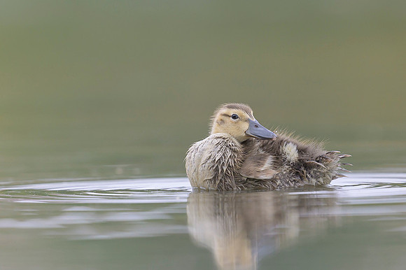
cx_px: 178
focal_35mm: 1037
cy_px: 129
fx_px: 11690
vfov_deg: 1.3
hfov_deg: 2.0
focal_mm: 560
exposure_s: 1/1600
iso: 800
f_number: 4
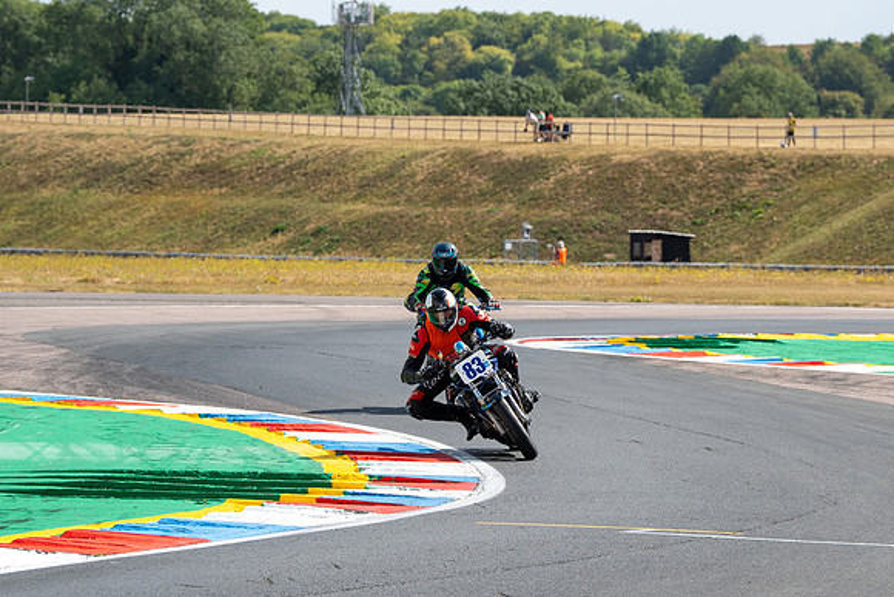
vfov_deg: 5.5
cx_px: 555
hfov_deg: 8.3
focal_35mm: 248
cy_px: 226
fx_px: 6172
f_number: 7.1
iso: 125
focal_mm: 200
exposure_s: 1/500
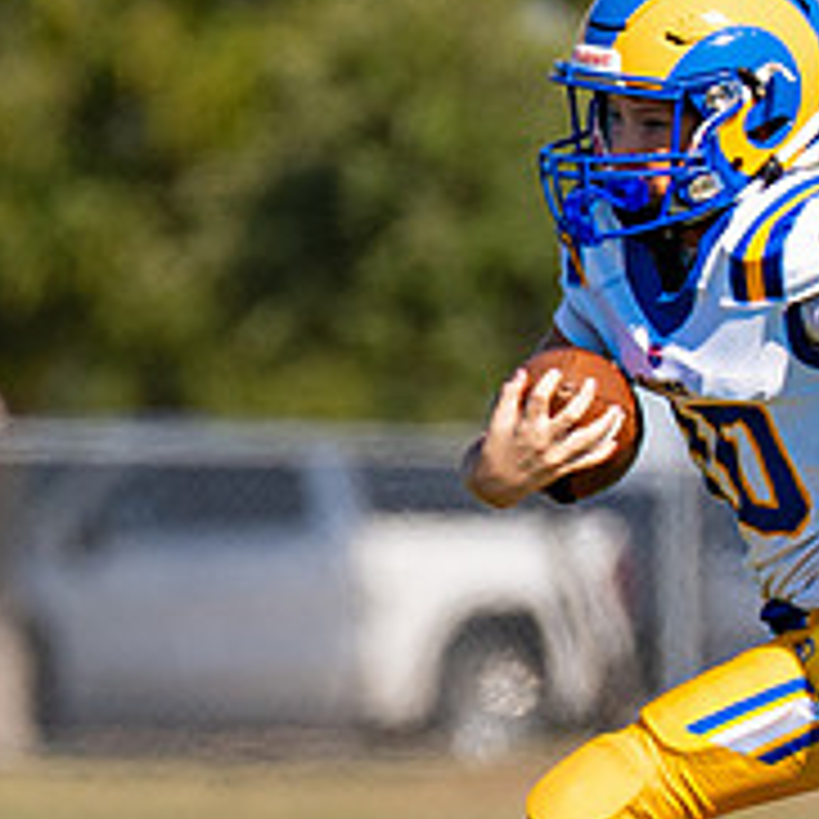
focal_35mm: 1454
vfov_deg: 1.2
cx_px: 598
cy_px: 684
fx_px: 38920
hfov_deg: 1.2
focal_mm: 200
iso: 100
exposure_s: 1/2500
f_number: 2.8
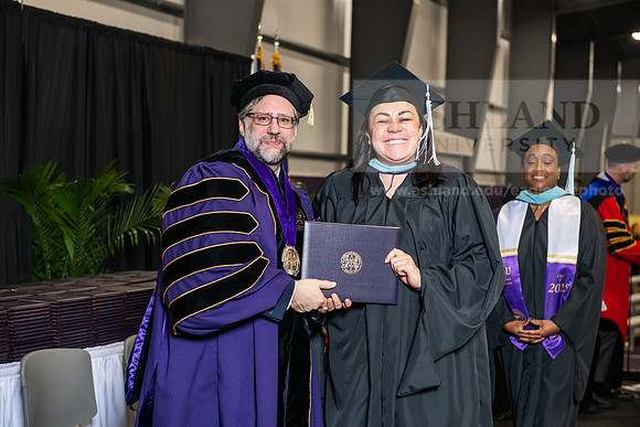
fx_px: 1245
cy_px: 214
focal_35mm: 70
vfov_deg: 19.5
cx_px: 320
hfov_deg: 28.8
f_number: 5
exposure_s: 1/200
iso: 2000
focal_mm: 70
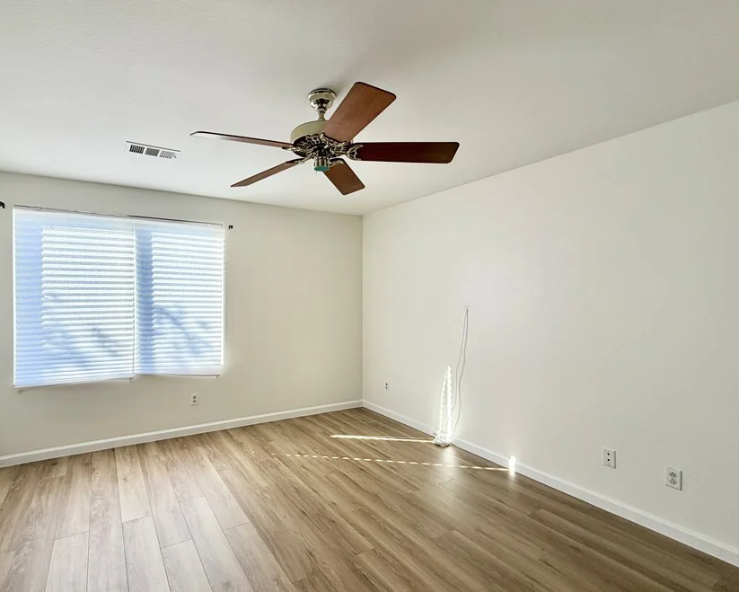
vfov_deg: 77.0
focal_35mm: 17
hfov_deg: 88.4
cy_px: 296
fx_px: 372
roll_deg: -0.4
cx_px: 294
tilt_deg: +0.7
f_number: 2.2
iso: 40
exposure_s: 1/121
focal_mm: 2.22
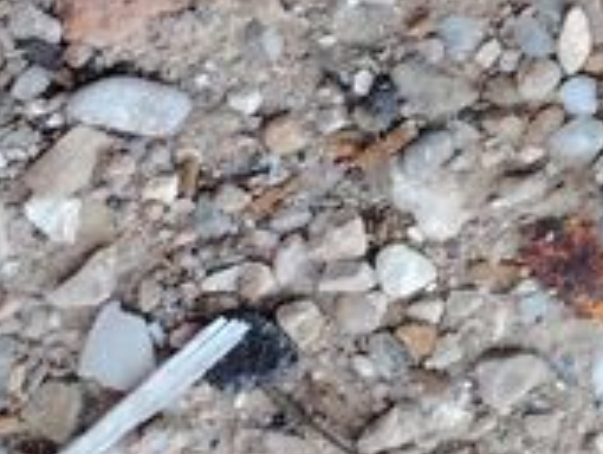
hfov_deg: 10.6
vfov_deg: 9.7
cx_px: 1713
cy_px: -525
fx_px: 2460
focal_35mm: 141
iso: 575
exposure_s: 1/100
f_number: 1.75
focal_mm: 5.25
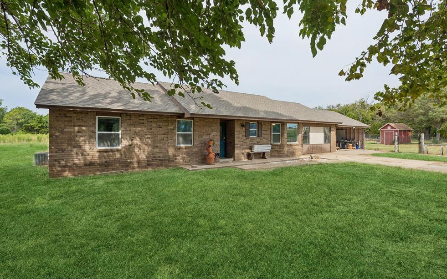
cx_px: 221
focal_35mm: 17
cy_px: 139
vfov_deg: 68.0
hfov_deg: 94.4
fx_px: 207
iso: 200
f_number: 8
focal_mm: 16
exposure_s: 1/400
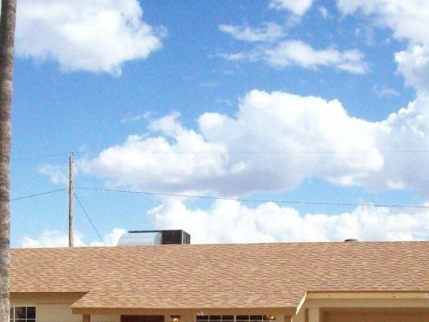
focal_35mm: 72
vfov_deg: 19.8
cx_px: 193
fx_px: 892
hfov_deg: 27.0
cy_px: 319
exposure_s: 1/1401
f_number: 4.8
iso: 200
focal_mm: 6
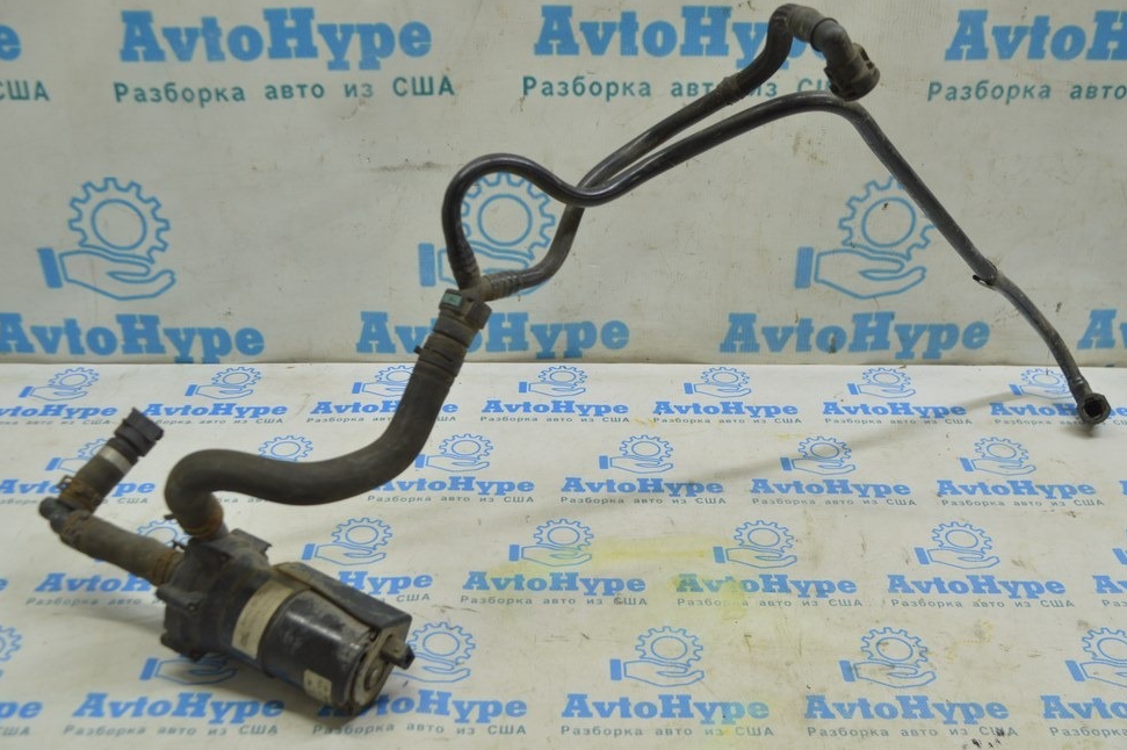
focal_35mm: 40
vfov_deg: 33.7
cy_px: 391
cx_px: 555
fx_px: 1237
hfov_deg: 49.0
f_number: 5.6
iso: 400
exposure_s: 1/25
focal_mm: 25
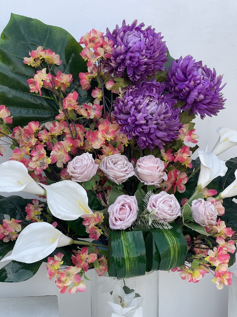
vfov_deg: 30.3
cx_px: 118
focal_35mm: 64
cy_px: 158
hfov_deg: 22.9
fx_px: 584
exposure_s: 1/163
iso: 20
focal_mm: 7.5
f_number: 2.2
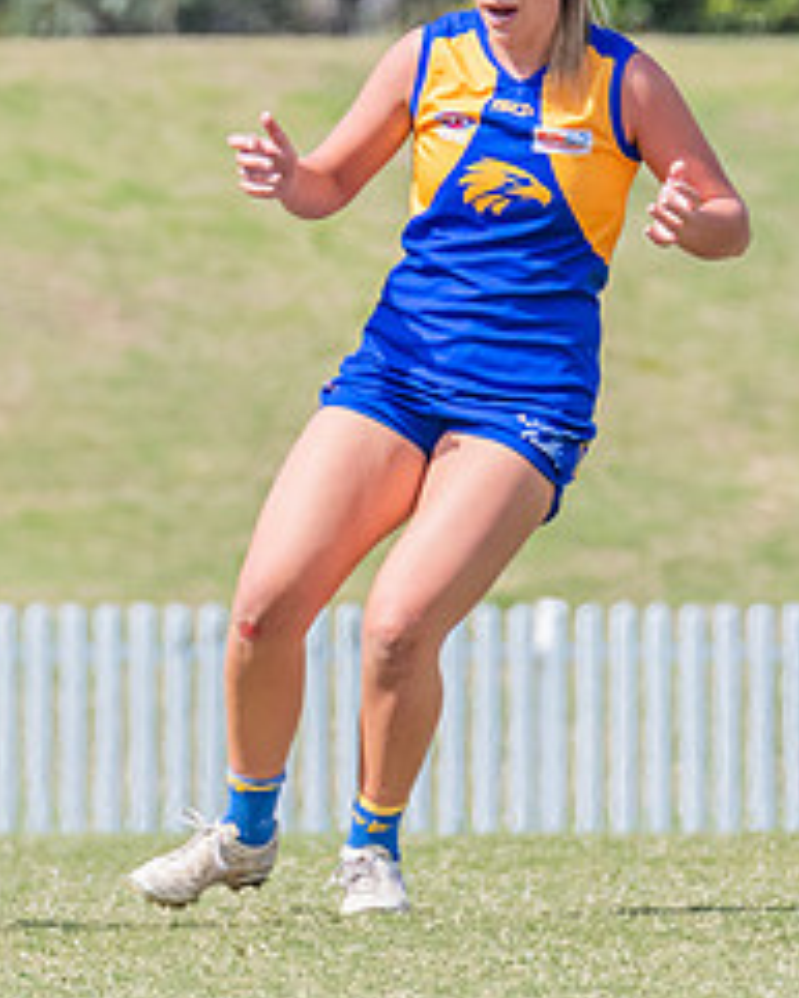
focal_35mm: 1385
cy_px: 259
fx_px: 40914
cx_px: -371
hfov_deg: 1.1
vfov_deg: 1.4
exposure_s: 1/1250
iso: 800
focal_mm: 380
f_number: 9
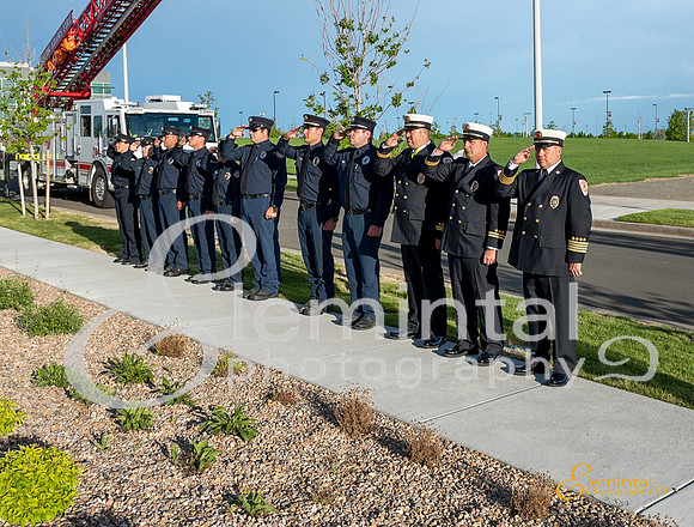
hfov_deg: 46.9
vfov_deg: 36.7
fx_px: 789
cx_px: 446
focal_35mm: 39
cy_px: 196
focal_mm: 24
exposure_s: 1/1250
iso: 320
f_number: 6.3
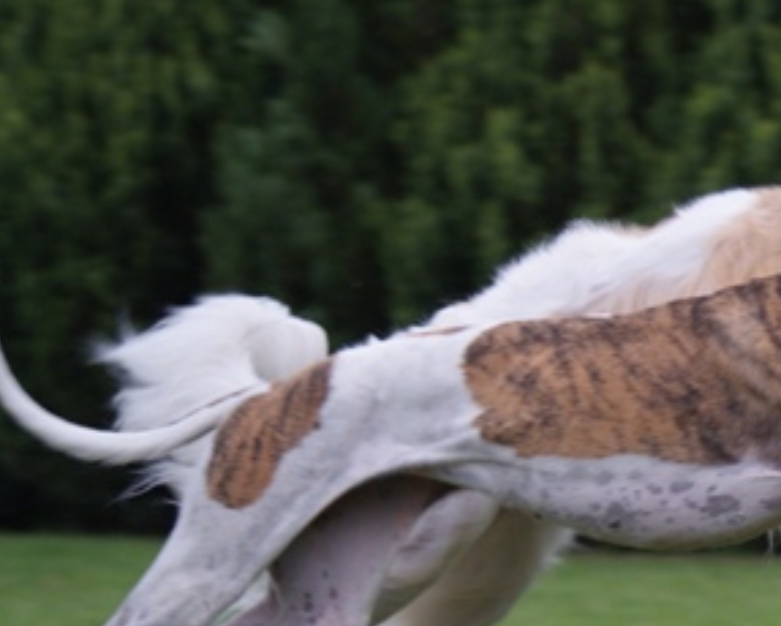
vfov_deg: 5.5
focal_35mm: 282
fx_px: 6523
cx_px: 865
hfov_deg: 6.8
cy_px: 471
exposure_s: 1/320
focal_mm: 90
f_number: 4
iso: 250
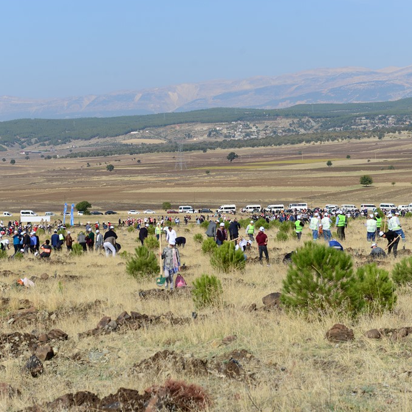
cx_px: 204
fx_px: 1212
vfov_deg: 19.3
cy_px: 205
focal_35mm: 90
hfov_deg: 19.3
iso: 250
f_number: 6.3
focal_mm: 70
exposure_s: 1/1250
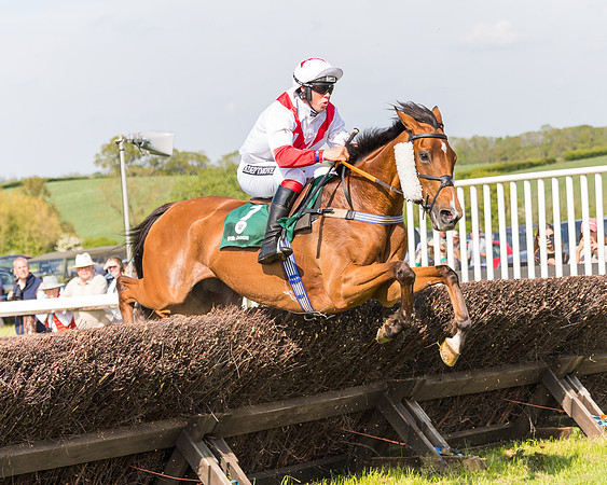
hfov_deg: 16.3
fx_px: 2124
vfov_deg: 13.0
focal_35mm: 118
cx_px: 364
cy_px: 242
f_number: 4
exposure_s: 1/2500
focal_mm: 70
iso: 400
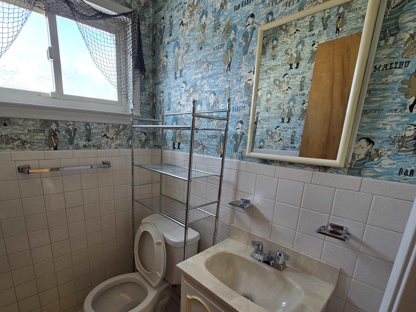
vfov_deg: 77.3
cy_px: 185
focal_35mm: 16
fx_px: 192
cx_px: 188
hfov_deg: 94.2
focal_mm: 2.2
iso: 80
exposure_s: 1/120
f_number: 2.2
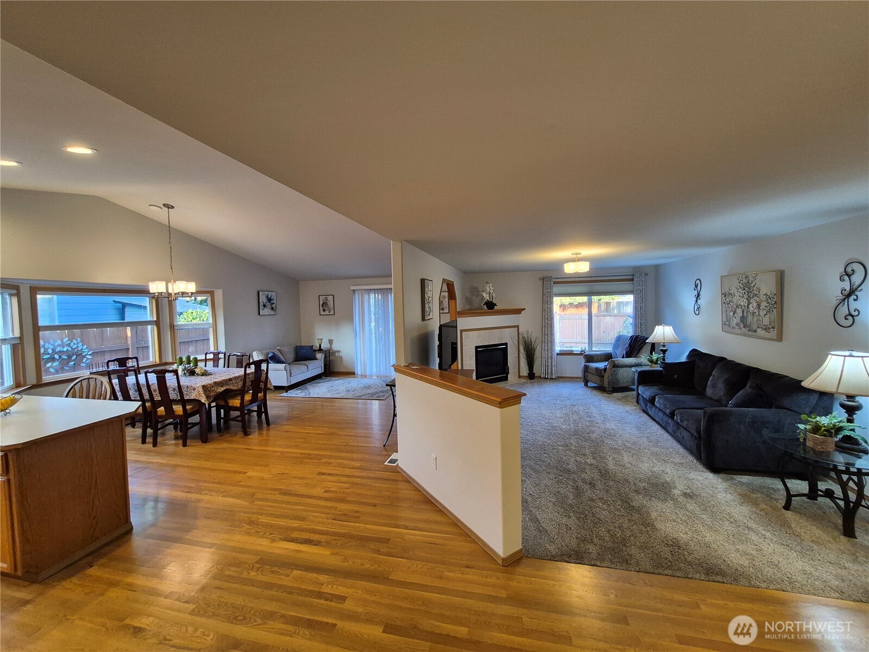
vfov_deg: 89.9
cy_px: 326
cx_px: 434
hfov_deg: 106.2
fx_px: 326
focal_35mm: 13
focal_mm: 1.74
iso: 320
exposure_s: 1/60
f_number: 2.2
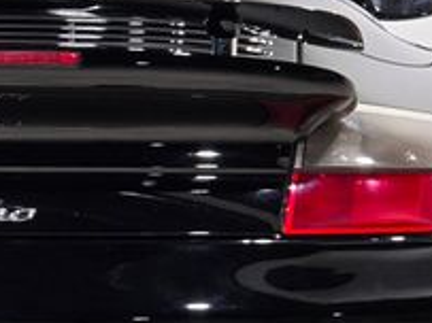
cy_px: 208
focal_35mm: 362
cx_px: -47
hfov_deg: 5.5
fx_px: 4515
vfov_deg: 4.1
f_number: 3.4
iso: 400
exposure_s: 1/120
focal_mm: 18.6
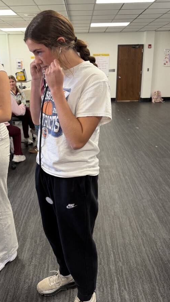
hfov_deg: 38.9
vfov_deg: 64.1
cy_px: 135
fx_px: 240
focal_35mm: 30
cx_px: 72
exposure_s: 1/60
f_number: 1.78
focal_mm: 6.76
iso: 125
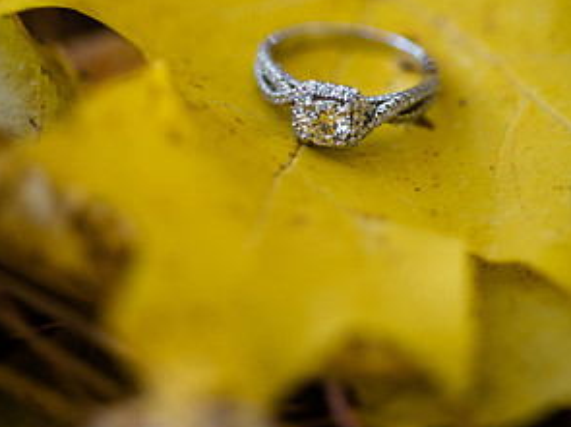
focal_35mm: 88
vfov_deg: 16.7
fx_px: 1451
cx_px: 285
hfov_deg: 22.3
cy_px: 118
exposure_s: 1/200
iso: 500
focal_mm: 60
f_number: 3.5
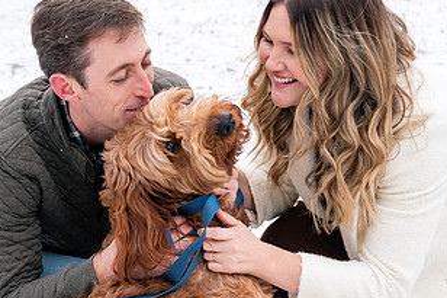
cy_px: 117
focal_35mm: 132
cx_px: 187
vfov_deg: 10.4
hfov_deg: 15.5
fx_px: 1638
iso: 1000
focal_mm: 70
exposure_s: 1/250
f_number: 8
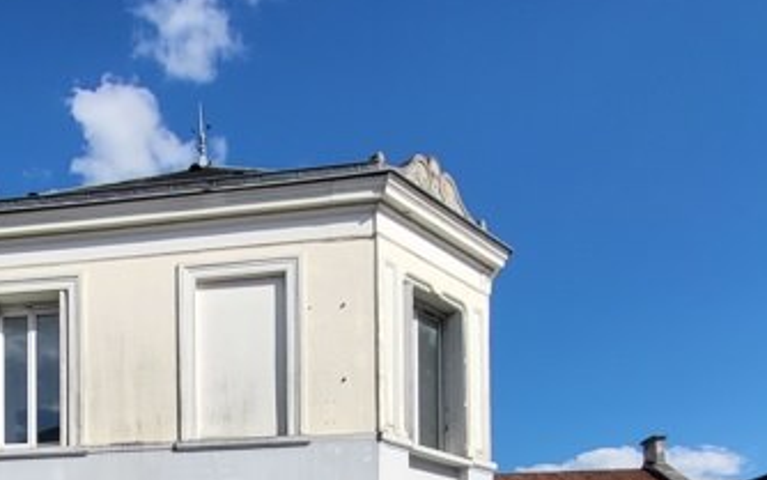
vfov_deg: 29.9
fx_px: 690
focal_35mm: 33
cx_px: 96
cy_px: 636
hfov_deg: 52.1
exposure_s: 1/1369
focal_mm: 1.74
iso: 32
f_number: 2.2
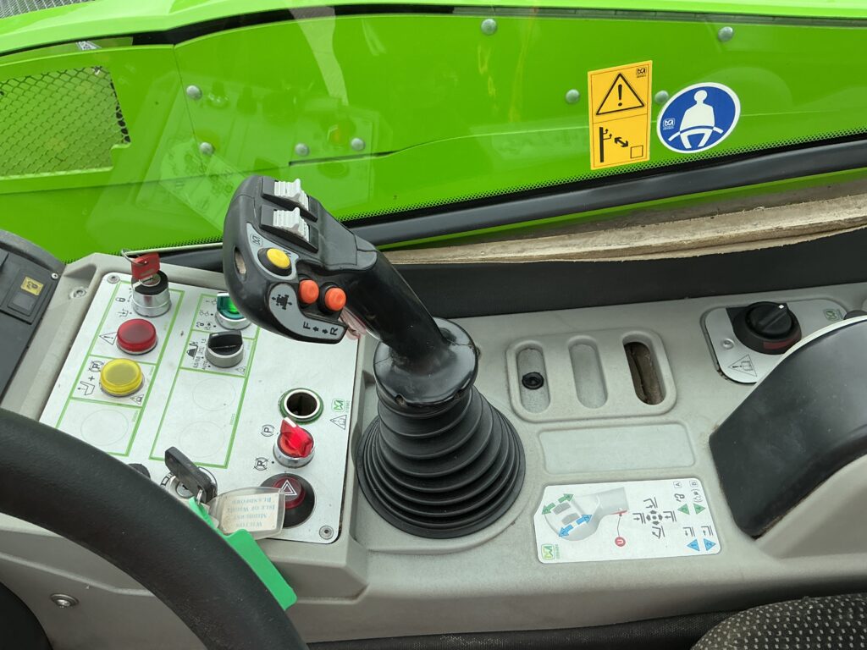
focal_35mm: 28
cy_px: 325
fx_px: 701
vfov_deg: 49.7
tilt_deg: -50.6
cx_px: 434
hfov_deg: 63.4
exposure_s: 1/375
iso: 25
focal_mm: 3
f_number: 1.8
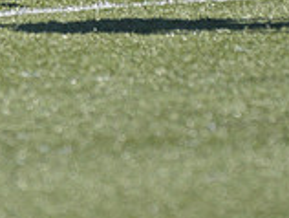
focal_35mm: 1583
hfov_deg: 1.3
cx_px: 67
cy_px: -293
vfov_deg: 0.9
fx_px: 13236
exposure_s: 1/3200
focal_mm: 300
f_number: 4
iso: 640
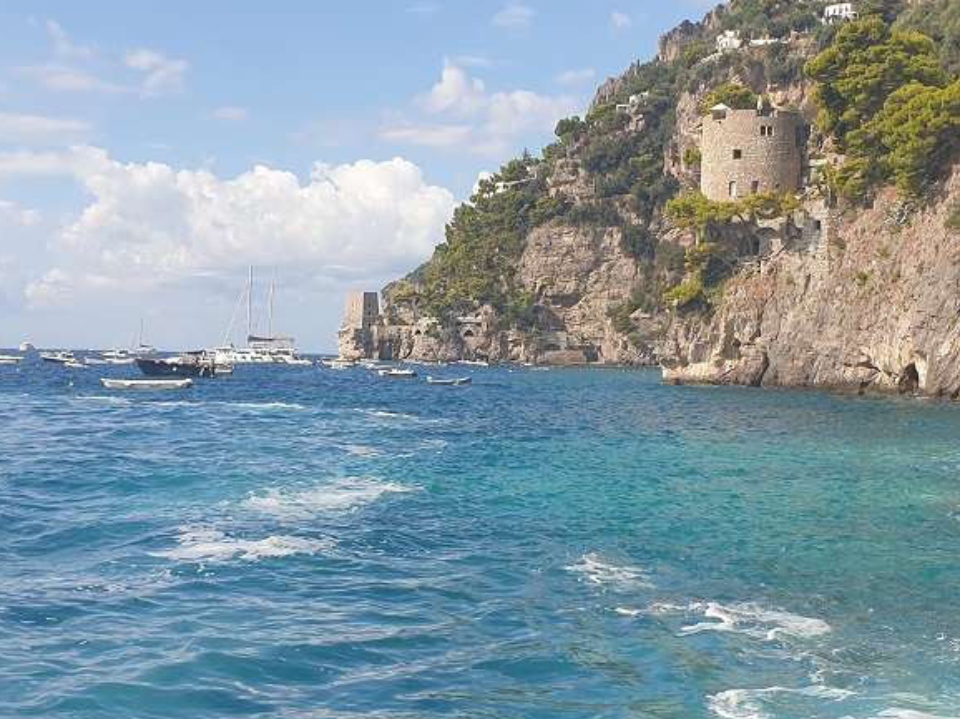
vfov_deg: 51.3
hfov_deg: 65.3
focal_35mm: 27
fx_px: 748
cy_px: 360
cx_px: 465
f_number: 2.4
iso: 50
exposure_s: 1/1391
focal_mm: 4.3
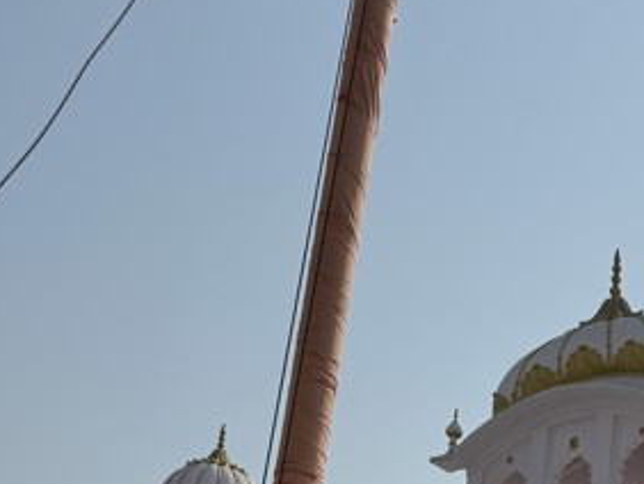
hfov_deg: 25.8
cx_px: 756
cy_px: 673
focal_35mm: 68
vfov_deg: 19.5
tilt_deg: +15.2
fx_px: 1266
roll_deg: -1.8
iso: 80
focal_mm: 6.86
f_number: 1.78
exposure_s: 1/15152
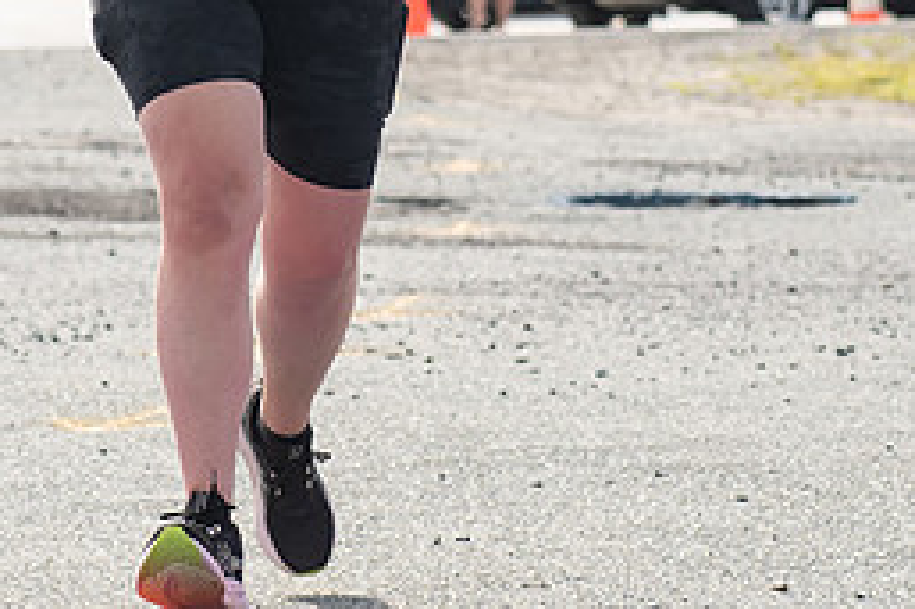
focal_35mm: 319
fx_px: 8102
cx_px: 202
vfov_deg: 4.3
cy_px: -318
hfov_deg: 6.5
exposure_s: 1/2000
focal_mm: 82
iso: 250
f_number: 4.5
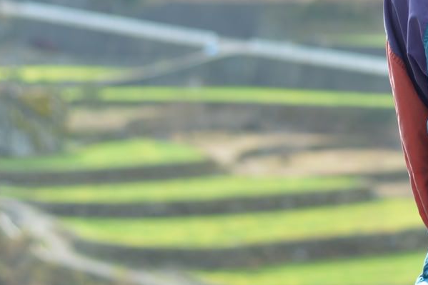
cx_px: 515
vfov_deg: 8.2
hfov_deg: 12.0
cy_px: 49
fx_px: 1985
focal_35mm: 167
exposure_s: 1/400
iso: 100
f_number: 2.5
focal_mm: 50
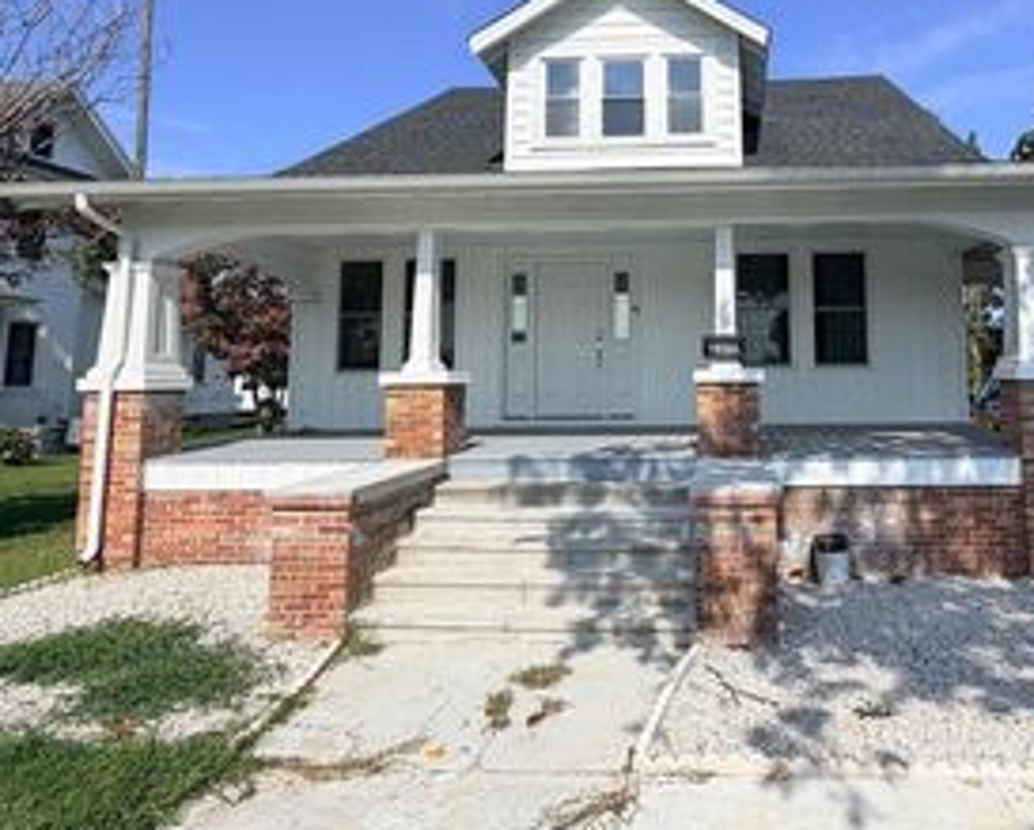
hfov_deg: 65.9
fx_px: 766
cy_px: 290
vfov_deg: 55.9
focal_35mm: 25
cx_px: 704
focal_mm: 2.22
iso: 20
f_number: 2.2
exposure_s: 1/985
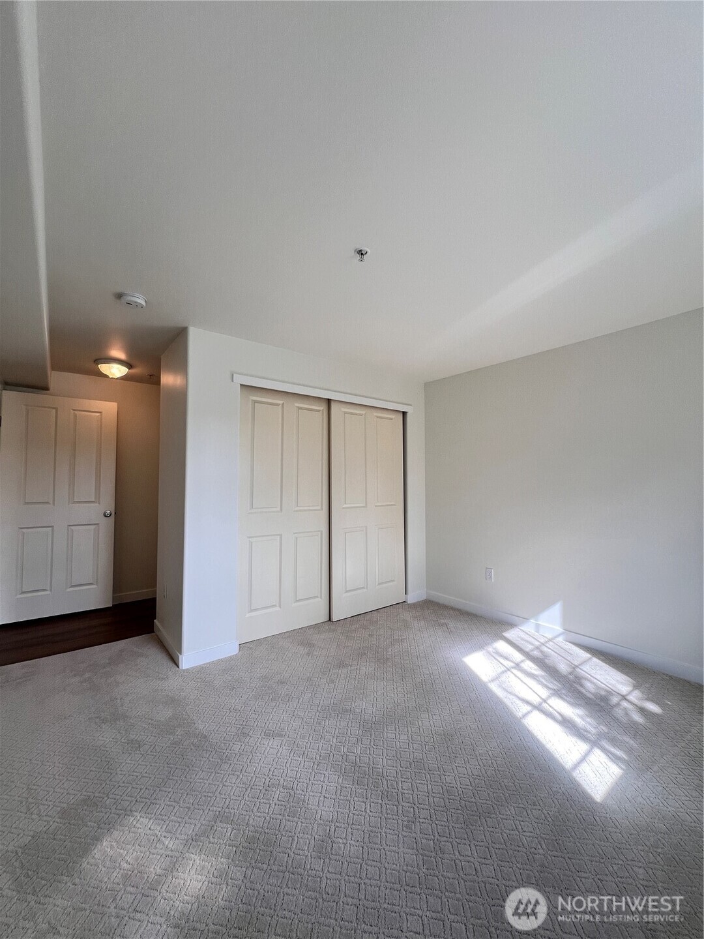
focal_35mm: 13
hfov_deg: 89.9
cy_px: 470
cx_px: 352
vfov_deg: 106.2
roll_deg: +0.0
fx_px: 353
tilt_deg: +3.1
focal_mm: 1.57
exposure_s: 1/120
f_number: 1.8
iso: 40
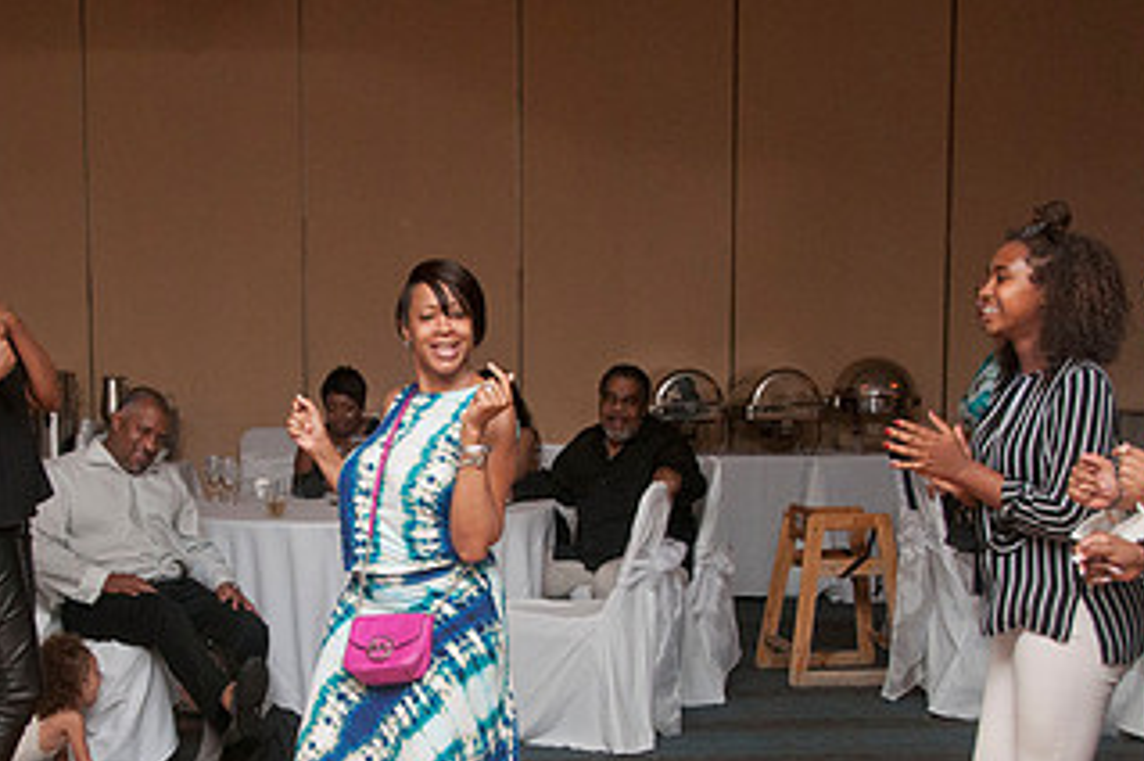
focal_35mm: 60
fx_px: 1905
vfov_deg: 22.4
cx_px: 373
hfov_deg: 33.1
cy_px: 573
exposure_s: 1/125
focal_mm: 22
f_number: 5.6
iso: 800
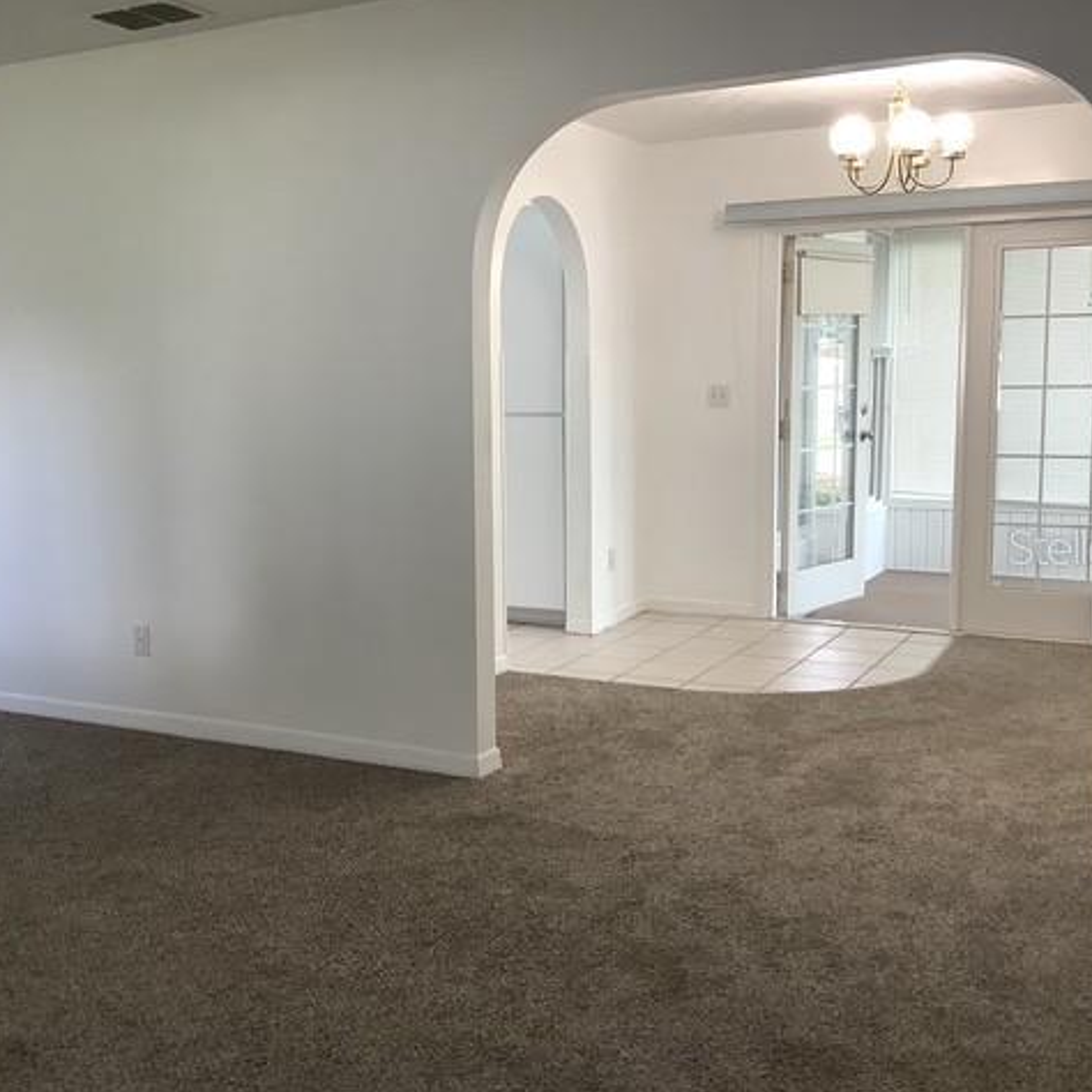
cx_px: 488
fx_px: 1321
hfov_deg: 44.9
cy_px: 546
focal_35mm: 37
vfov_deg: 44.9
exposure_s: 1/60
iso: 80
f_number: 2.4
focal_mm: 3.3
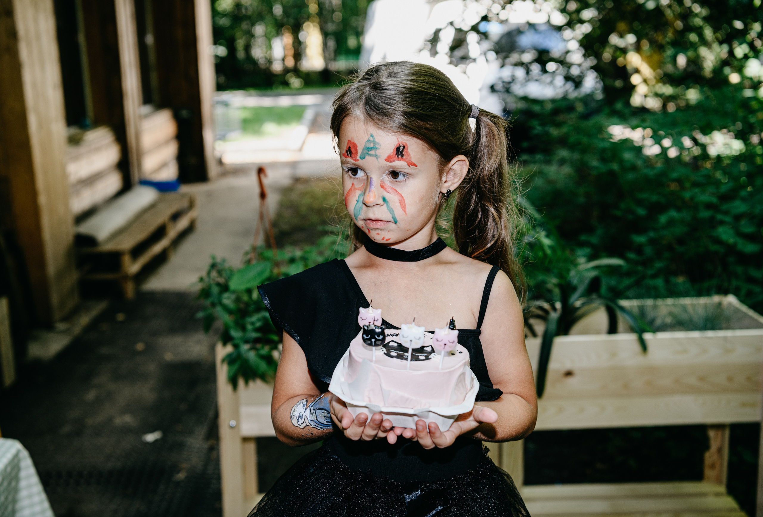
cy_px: 249
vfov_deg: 32.3
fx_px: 891
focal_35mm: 42
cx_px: 362
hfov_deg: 46.4
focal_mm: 40
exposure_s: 1/160
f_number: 3.5
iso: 320
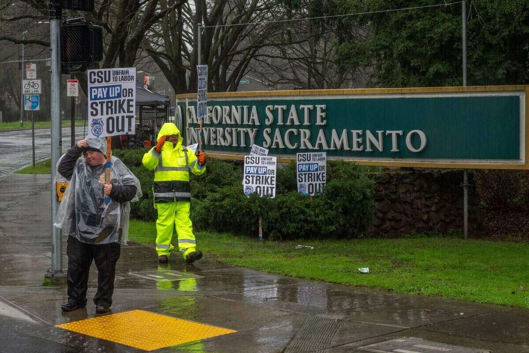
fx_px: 882
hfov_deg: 33.4
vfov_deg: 22.6
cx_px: 264
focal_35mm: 60
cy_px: 176
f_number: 22
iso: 800
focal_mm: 60
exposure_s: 1/40
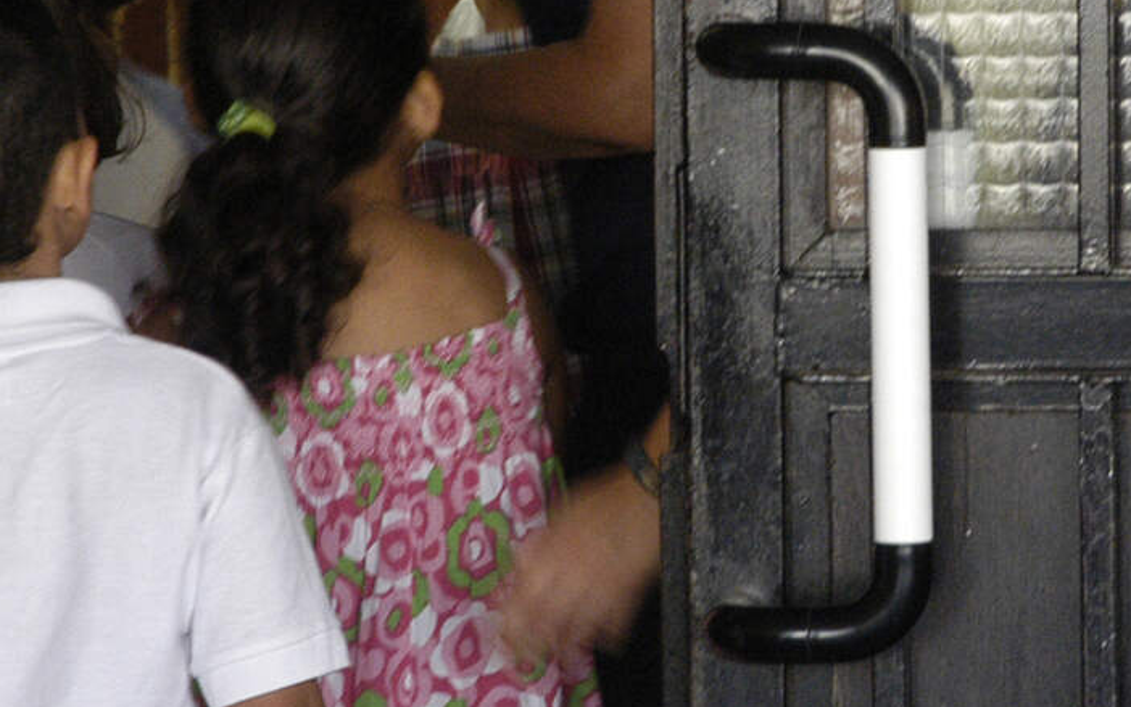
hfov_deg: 6.4
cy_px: 225
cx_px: 714
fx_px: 10173
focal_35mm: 330
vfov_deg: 4.0
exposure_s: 1/45
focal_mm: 70
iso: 800
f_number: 10
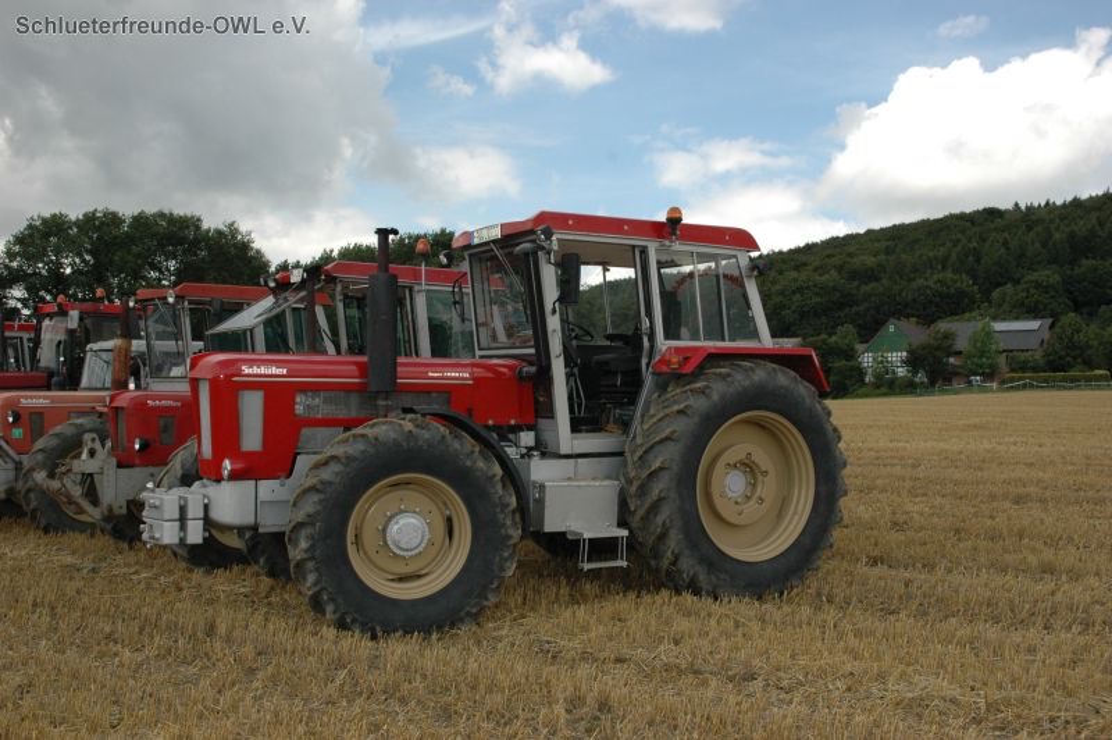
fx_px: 1157
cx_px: 556
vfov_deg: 35.4
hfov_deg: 51.3
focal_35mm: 38
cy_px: 370
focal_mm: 25
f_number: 9
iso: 400
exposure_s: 1/500
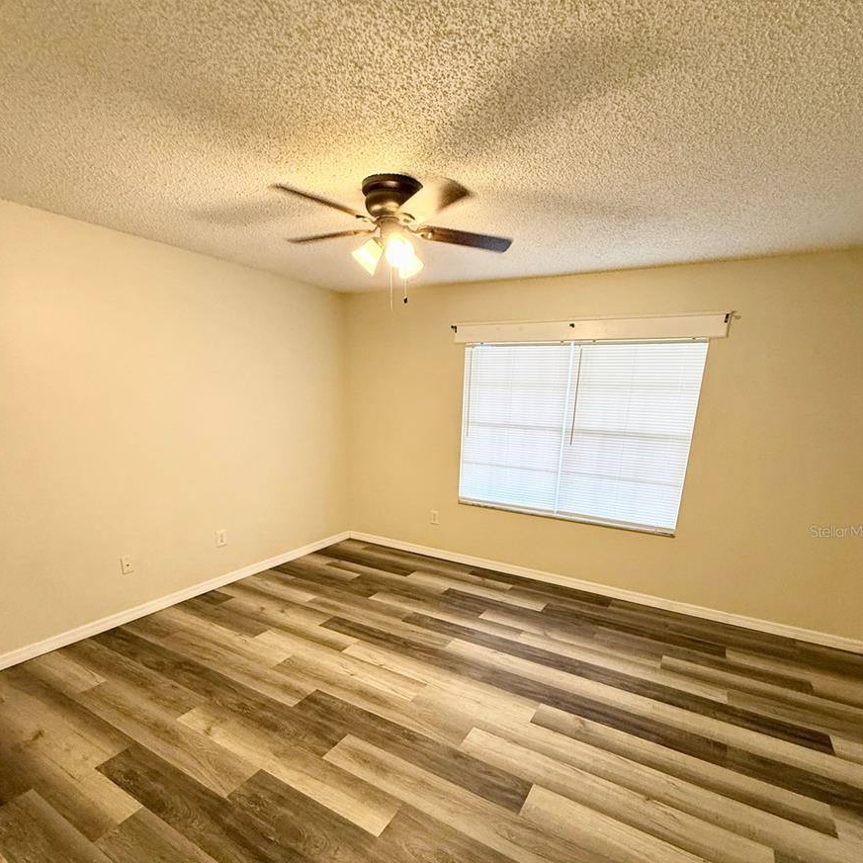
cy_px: 531
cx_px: 435
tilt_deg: -15.1
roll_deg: -2.2
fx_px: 479
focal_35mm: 17
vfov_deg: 82.6
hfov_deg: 84.0
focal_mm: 2.22
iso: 320
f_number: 2.2
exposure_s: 1/120
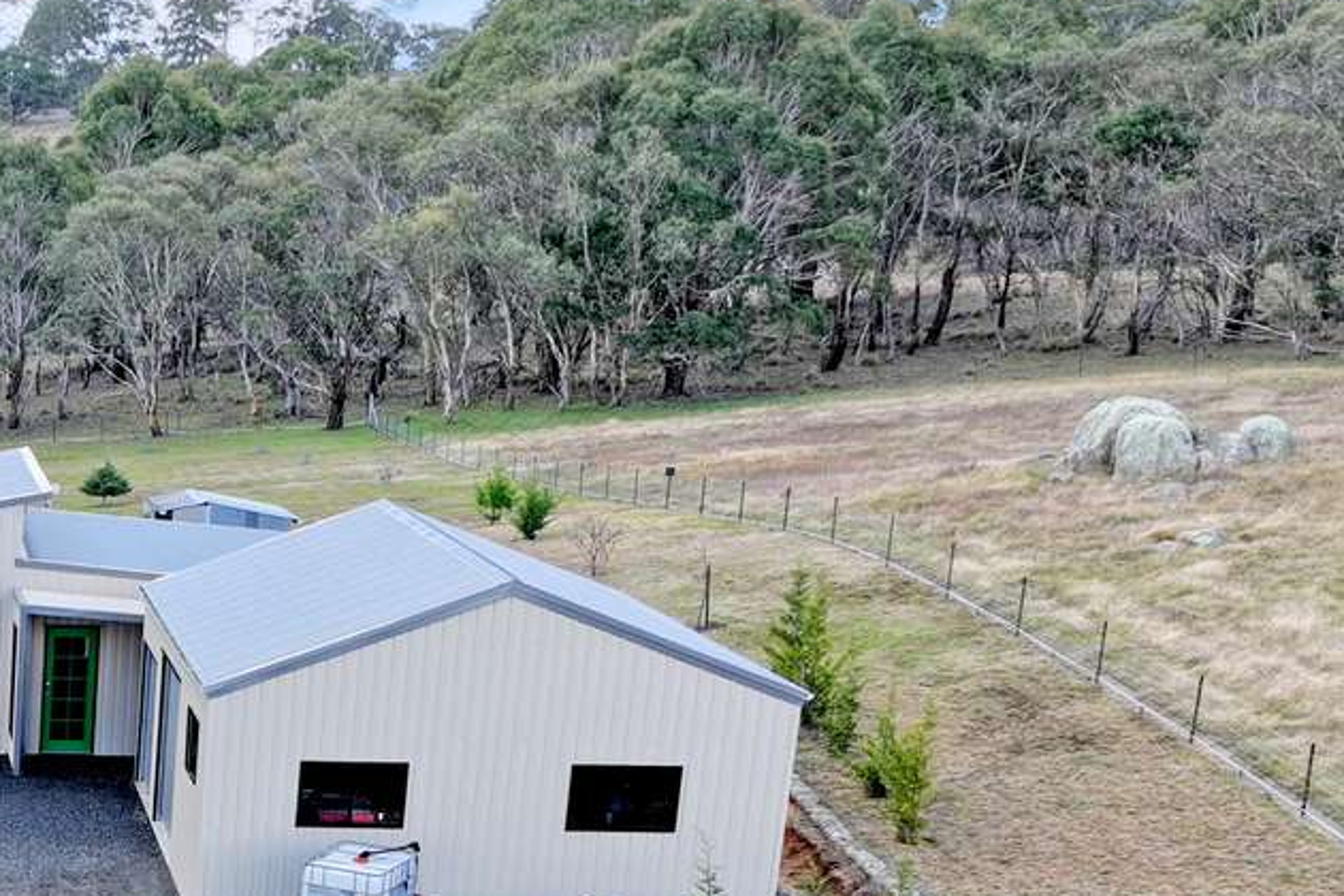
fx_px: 2837
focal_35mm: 76
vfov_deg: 16.8
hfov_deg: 23.6
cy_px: 1196
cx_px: -395
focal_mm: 12.29
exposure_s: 1/1250
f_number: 2.8
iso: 400
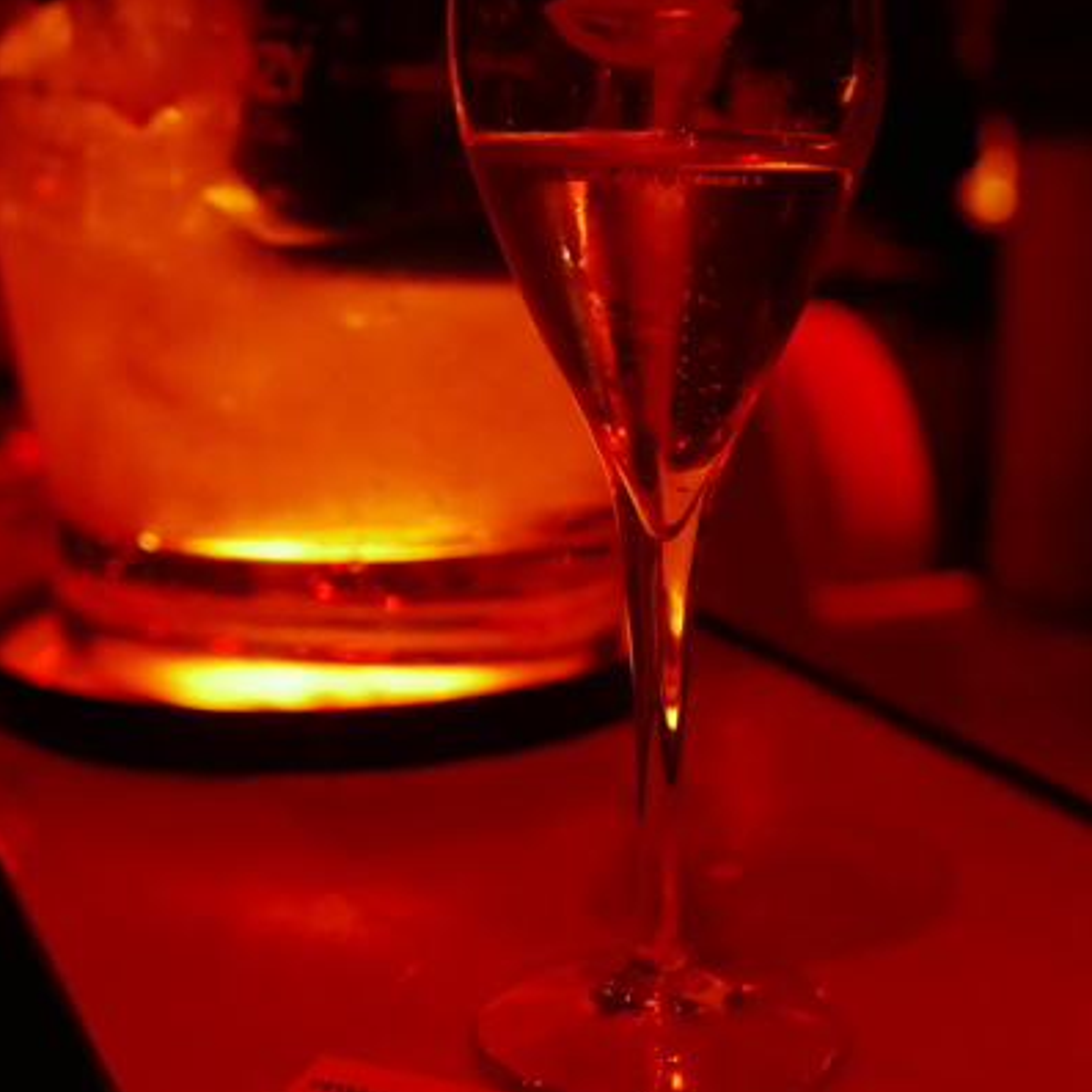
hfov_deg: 28.5
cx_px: 686
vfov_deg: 28.5
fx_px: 2141
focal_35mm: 60
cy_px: 432
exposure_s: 1/60
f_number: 2.3
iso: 3200
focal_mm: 15.9
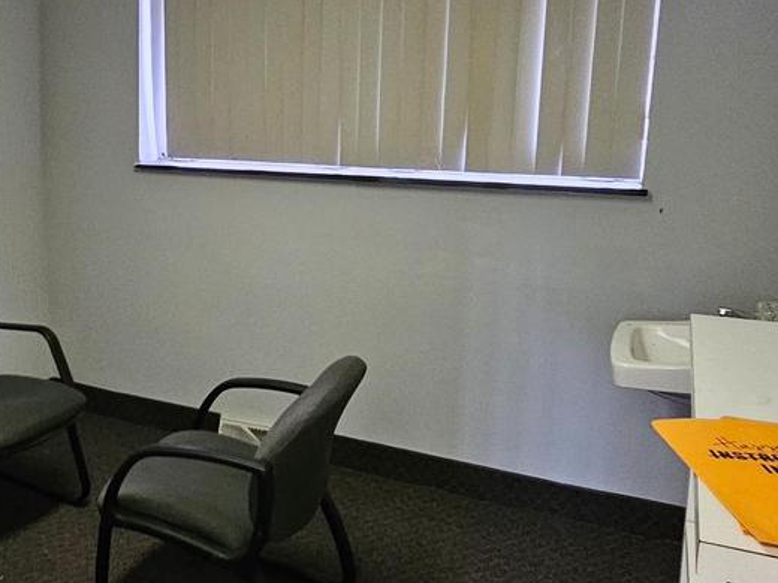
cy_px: 230
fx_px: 809
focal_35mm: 36
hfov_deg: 47.9
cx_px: 133
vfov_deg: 39.5
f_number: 2.2
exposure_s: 1/24
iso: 640
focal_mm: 2.2
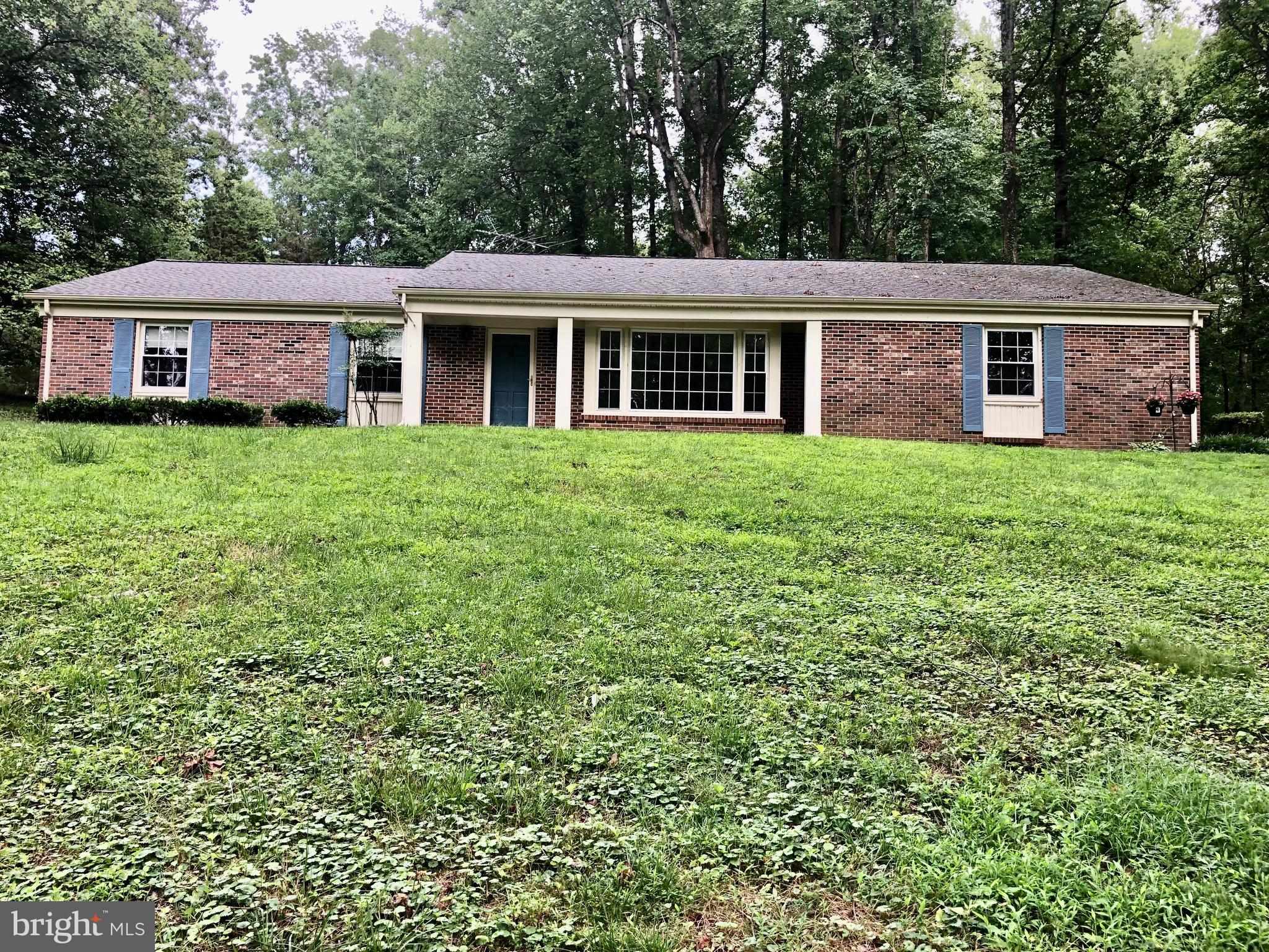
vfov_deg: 49.7
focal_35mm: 28
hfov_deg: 63.4
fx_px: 1026
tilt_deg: +4.4
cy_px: 476
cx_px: 634
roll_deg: +0.7
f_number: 1.8
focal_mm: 3.99
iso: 25
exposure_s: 1/120
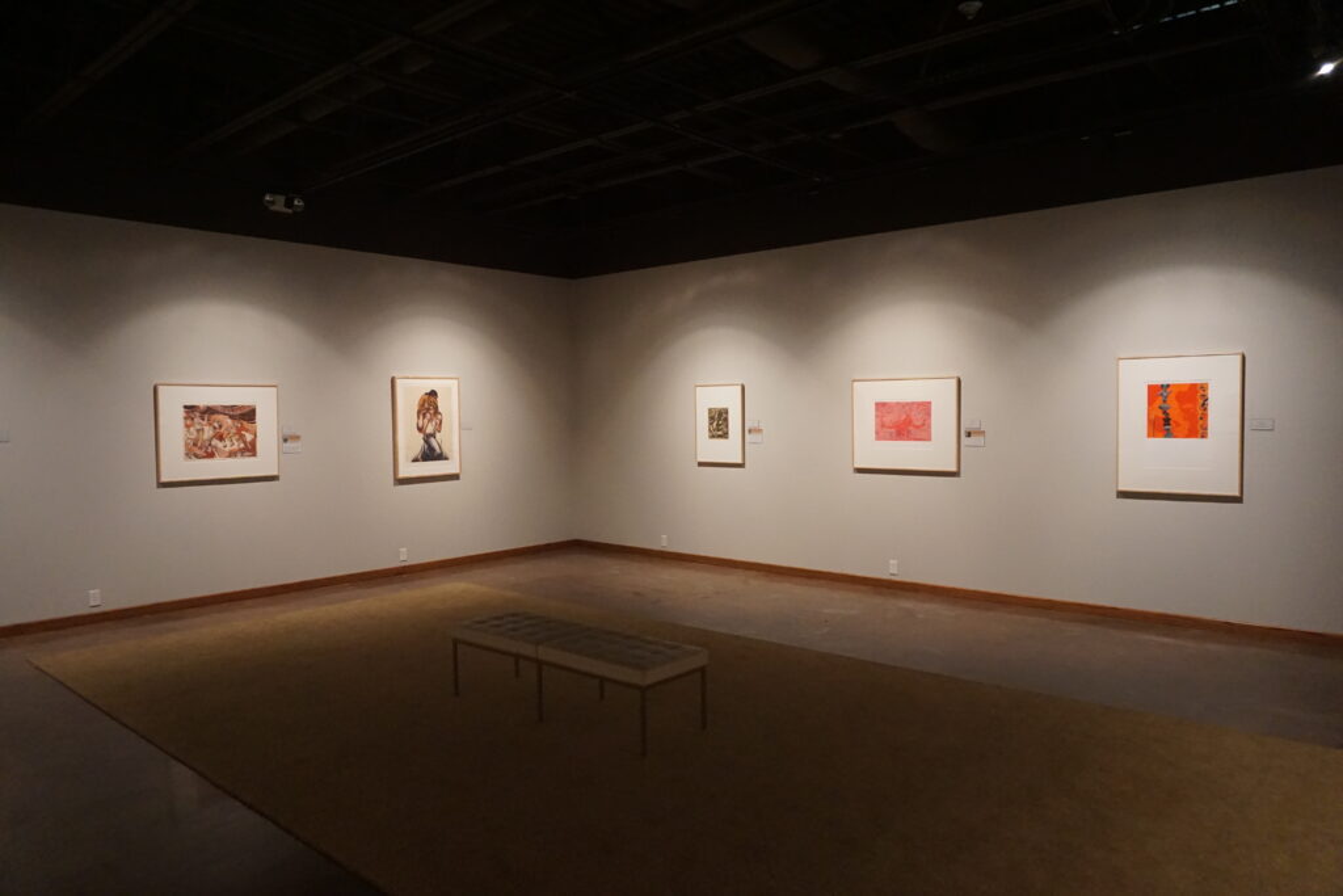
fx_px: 895
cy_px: 448
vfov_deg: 53.1
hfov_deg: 73.7
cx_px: 672
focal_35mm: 24
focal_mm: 16
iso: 3200
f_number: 3.5
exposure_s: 1/125
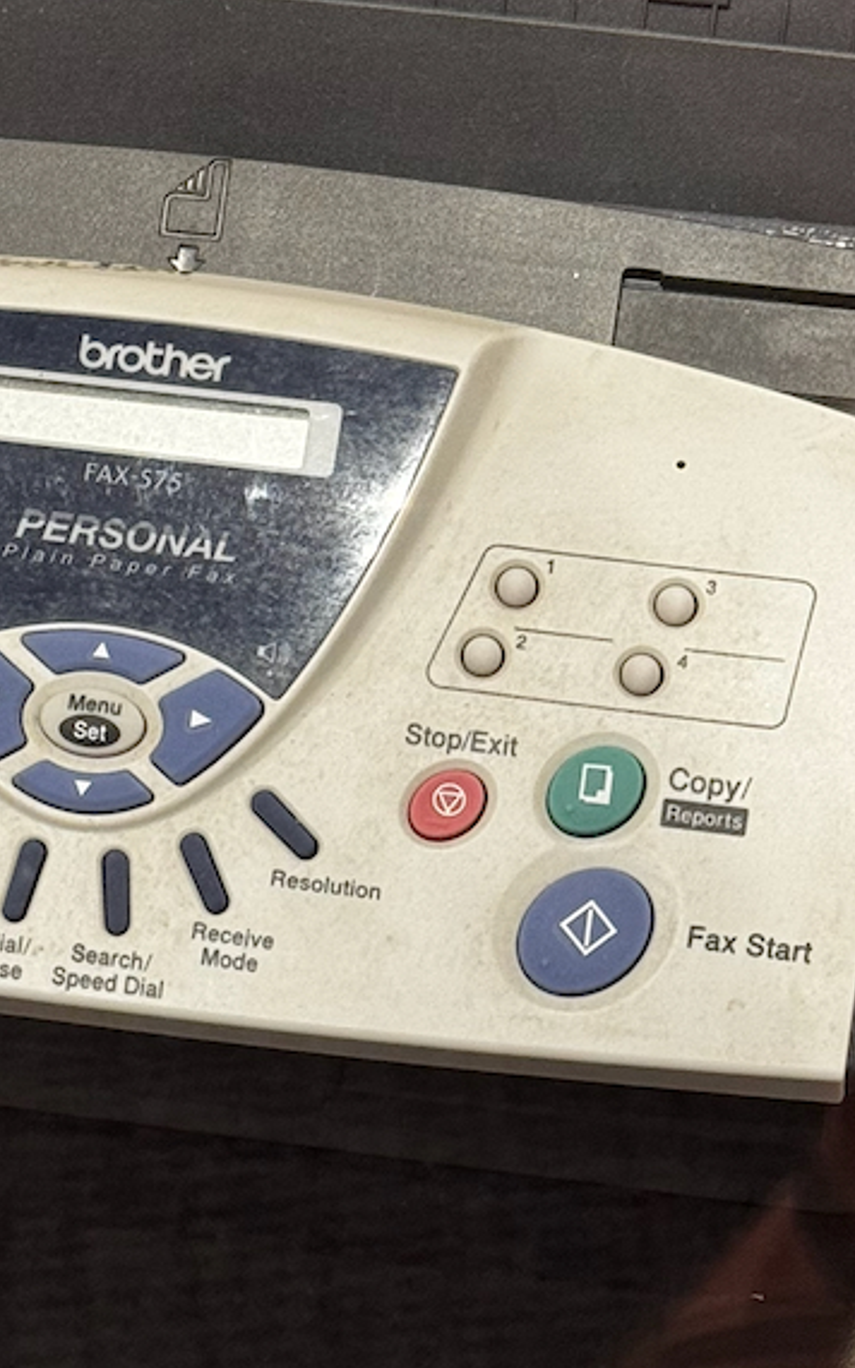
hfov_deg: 10.7
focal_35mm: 122
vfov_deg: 17.0
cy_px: 1097
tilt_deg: -46.5
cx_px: 55
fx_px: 4551
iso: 250
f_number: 1.78
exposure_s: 1/40
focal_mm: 6.76
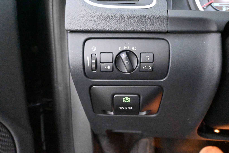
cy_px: 76
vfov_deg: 39.1
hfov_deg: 56.1
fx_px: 215
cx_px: 114
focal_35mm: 34
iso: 40000
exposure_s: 1/40
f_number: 4
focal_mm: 22.5
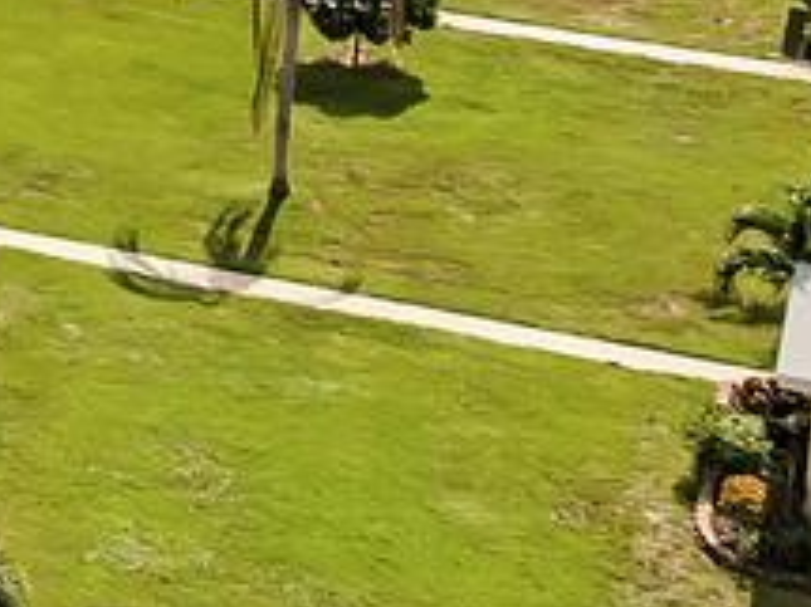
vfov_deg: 7.8
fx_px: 4191
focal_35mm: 179
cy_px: -799
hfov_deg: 9.2
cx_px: -1501
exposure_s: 1/6400
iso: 130
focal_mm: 12.29
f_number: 2.8
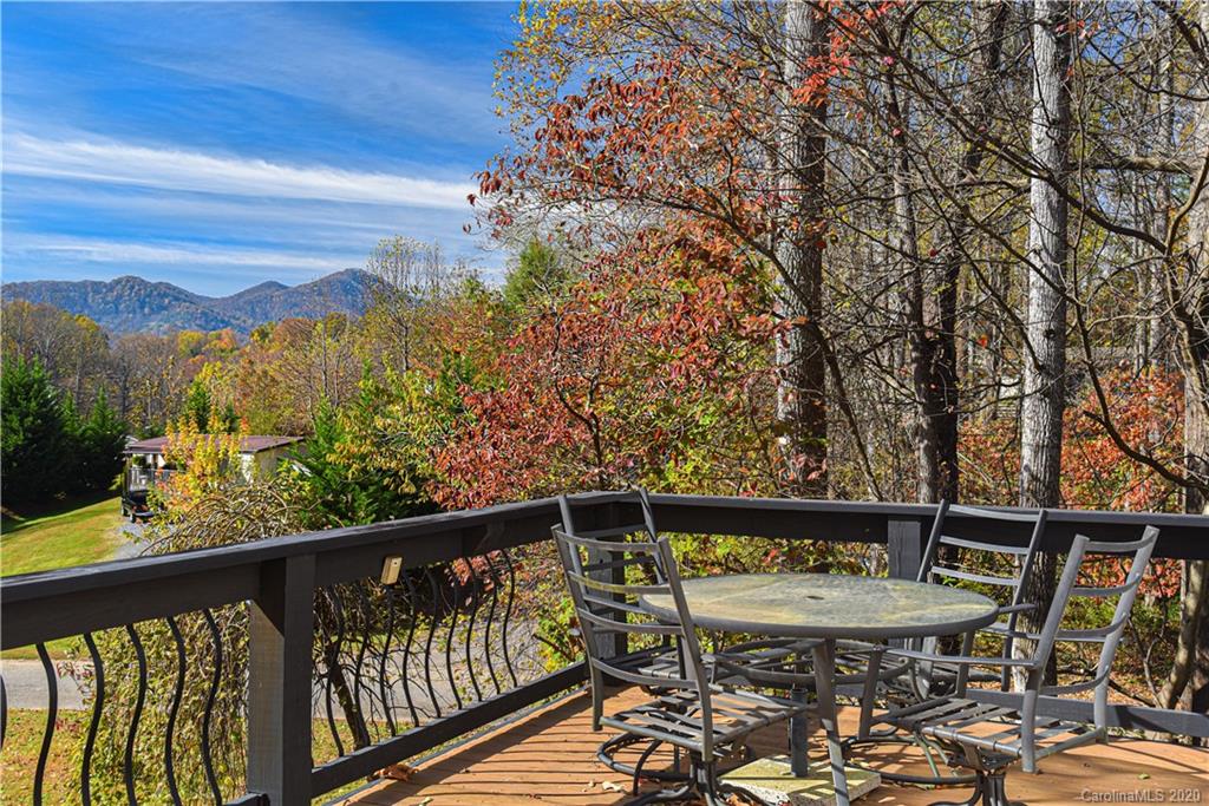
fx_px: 1276
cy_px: 403
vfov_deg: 35.1
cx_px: 604
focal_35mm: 38
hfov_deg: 50.7
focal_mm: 38
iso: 400
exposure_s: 1/160
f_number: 6.3
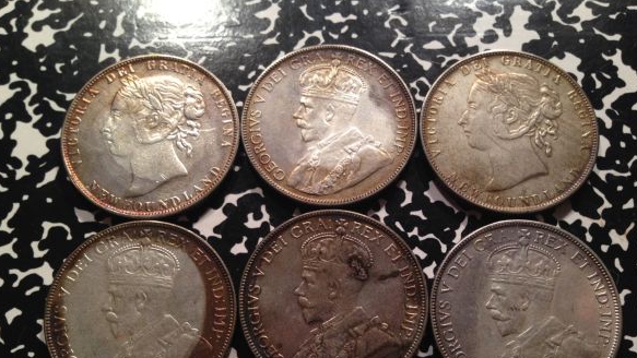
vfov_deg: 31.7
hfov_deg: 54.0
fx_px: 625
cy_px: 242
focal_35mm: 37
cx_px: 322
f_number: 2.4
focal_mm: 4.12
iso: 80
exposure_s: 1/20
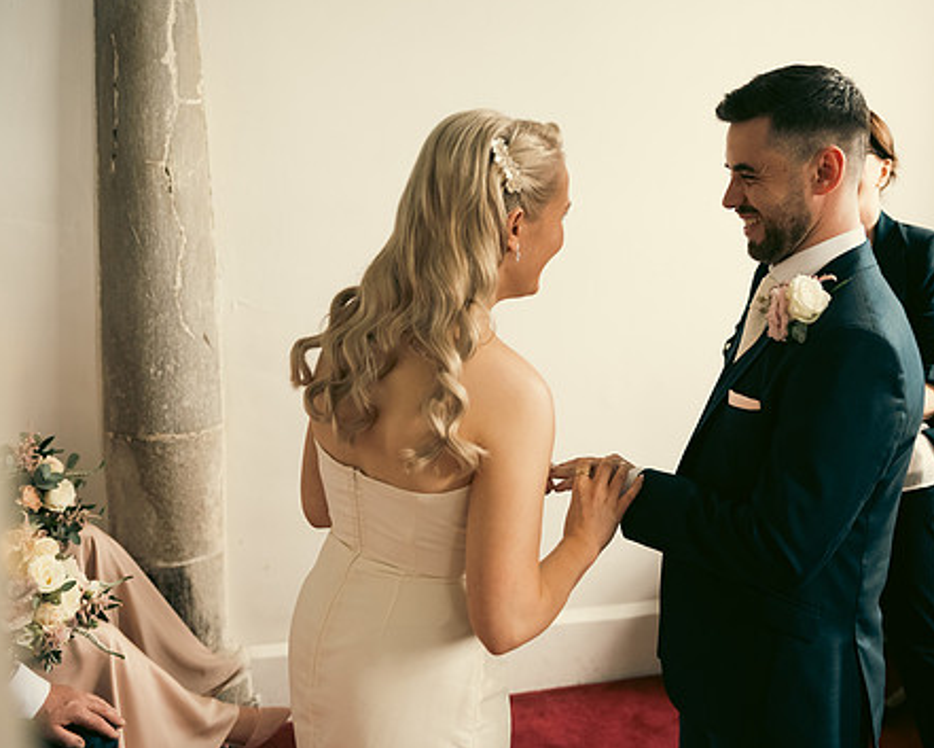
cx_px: 572
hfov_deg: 43.5
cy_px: 351
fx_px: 1161
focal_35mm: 42
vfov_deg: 35.7
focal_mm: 34
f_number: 3.5
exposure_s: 1/160
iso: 800
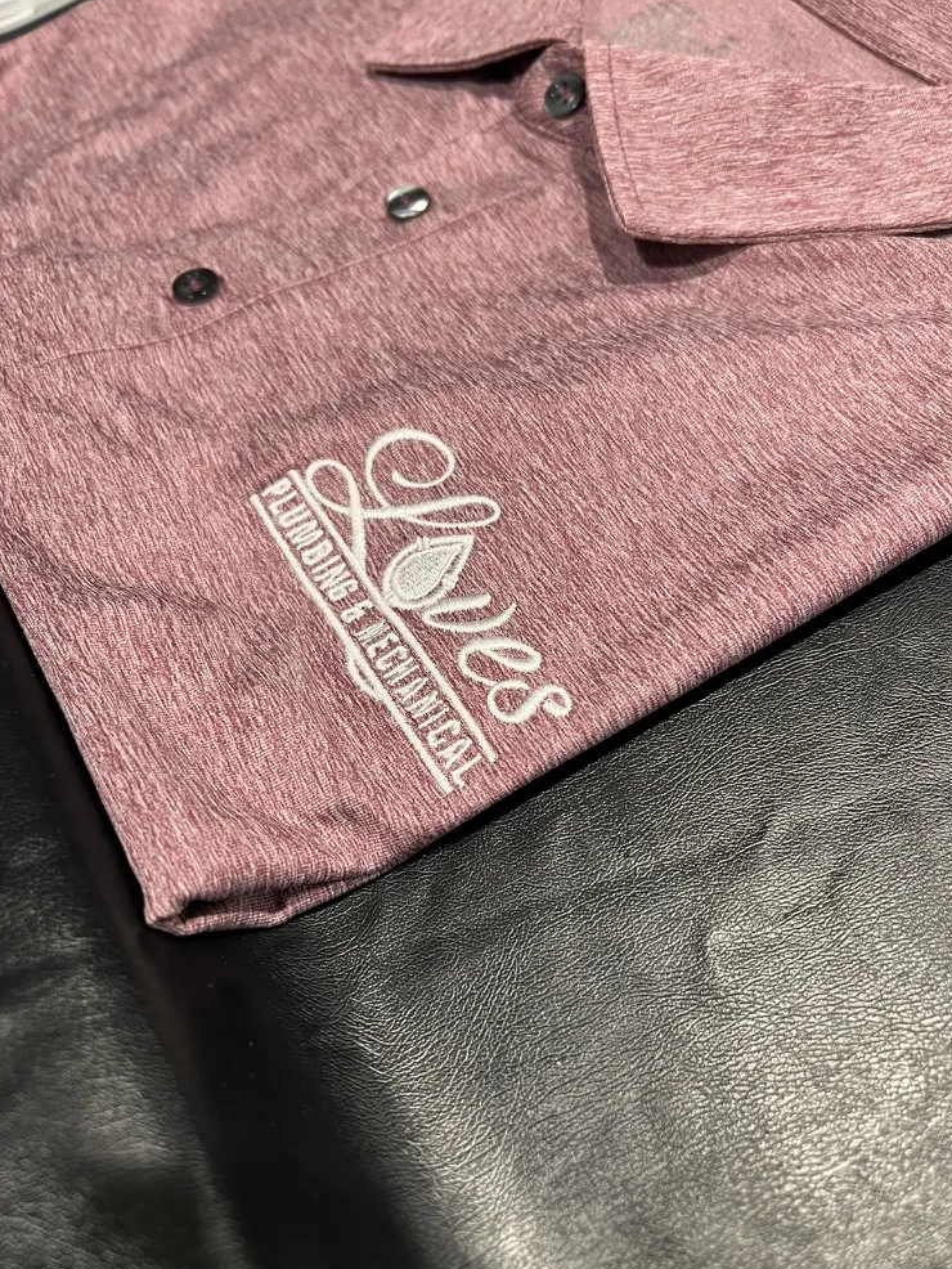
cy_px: 647
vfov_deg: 65.3
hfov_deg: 51.4
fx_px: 990
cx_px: 484
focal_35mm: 27
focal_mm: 5.7
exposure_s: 1/60
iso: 125
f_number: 1.5
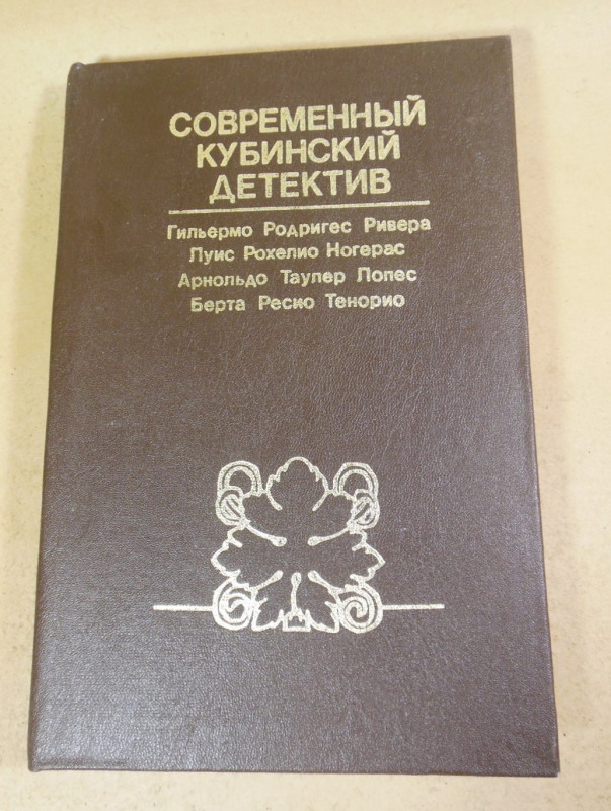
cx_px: 306
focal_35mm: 25
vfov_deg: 69.3
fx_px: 586
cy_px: 406
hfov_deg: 55.0
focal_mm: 4.5
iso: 250
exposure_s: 1/30
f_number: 3.2
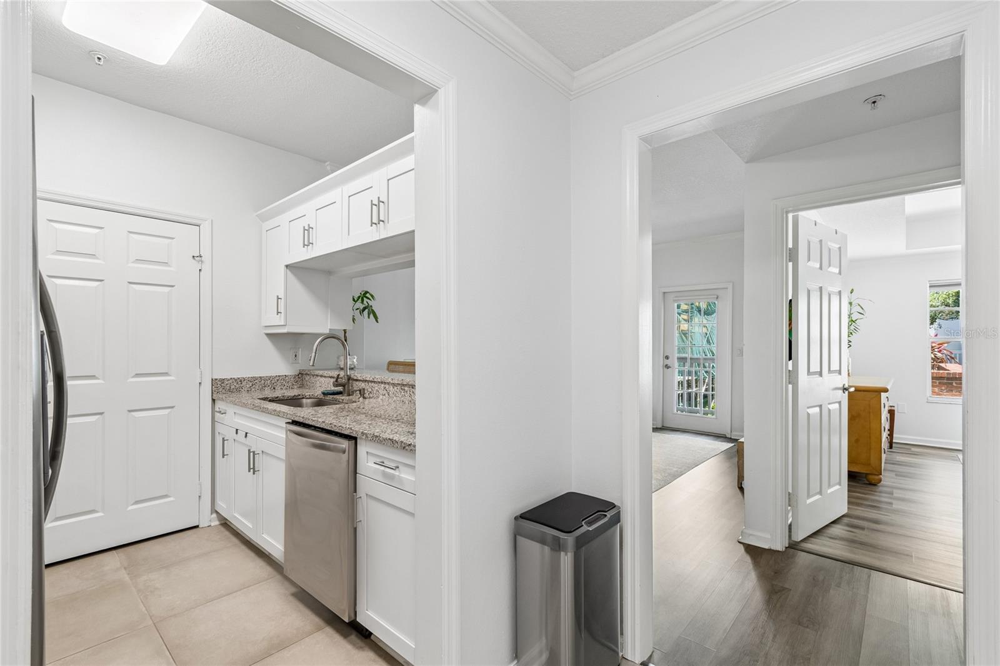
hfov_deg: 100.4
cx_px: 500
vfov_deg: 77.3
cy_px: 333
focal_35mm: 15
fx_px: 417
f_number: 7.1
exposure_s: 1/4
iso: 100
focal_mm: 10
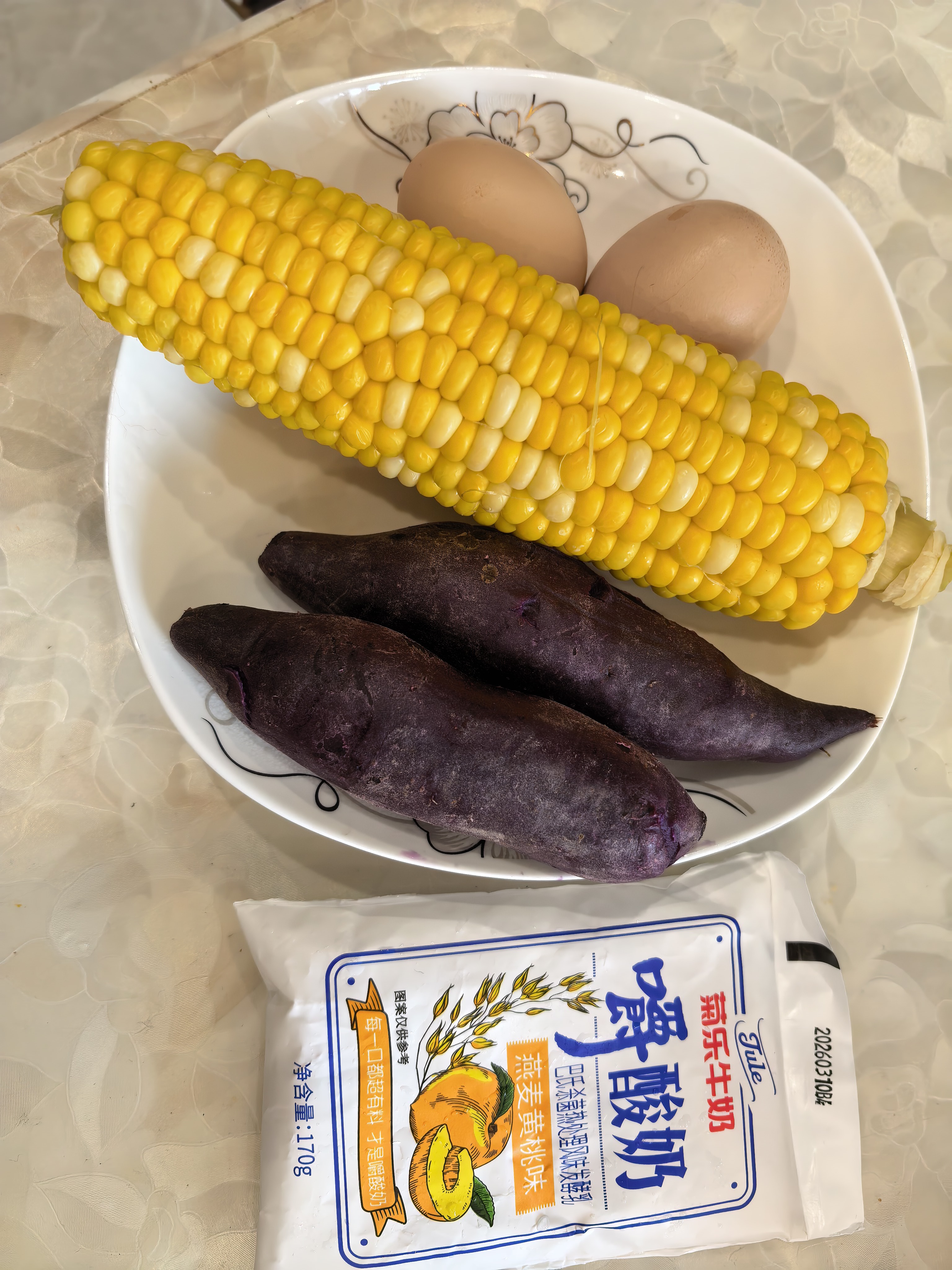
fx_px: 880
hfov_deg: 56.8
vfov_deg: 71.6
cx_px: 476
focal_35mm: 24
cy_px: 635
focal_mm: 6.98
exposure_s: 1/33.3
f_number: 2
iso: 250
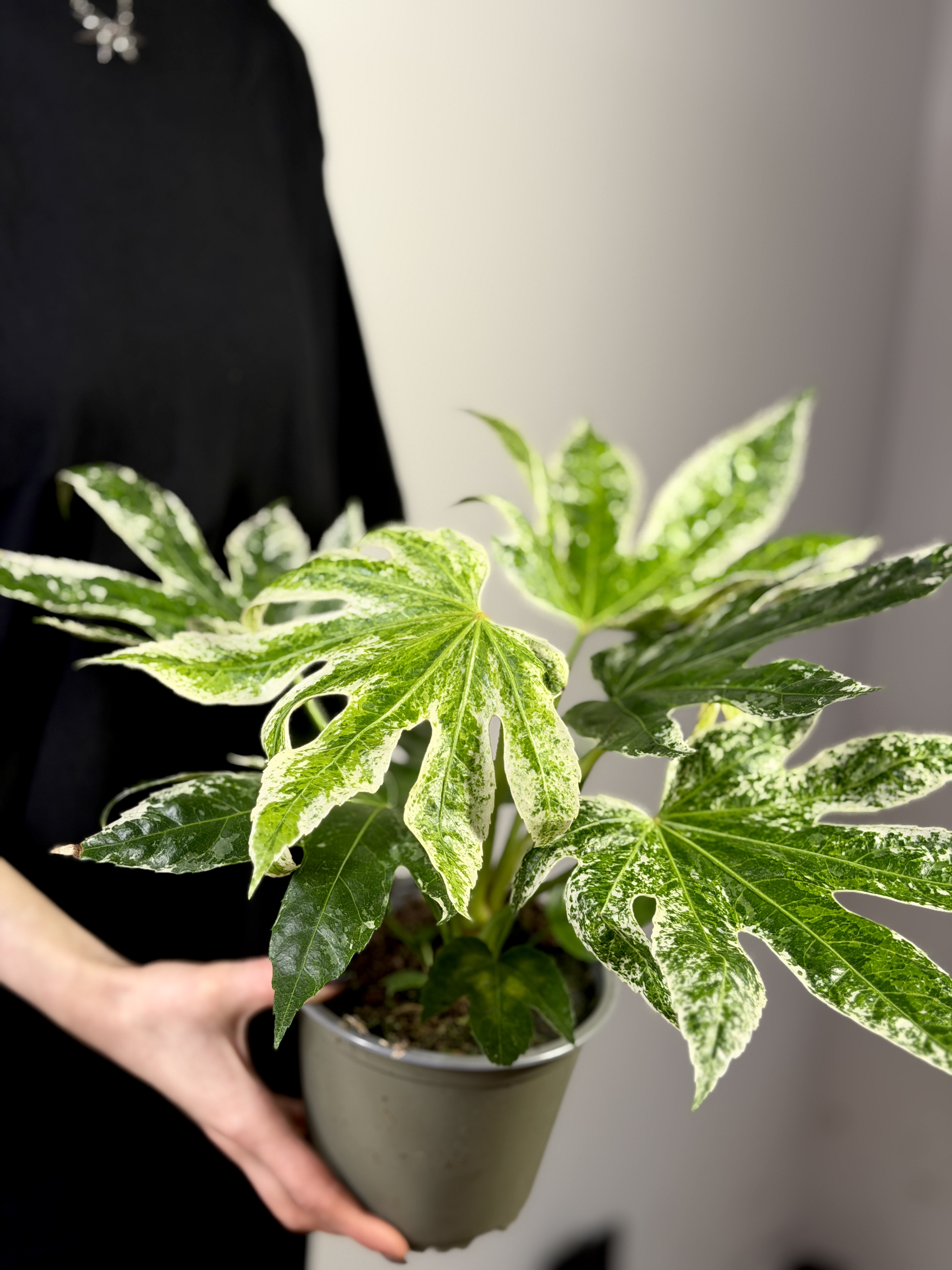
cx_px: 476
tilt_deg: -11.2
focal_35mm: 48
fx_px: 1760
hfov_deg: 30.3
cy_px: 635
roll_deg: -3.6
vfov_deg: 39.7
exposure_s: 1/95
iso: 100
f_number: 1.78
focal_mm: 6.76
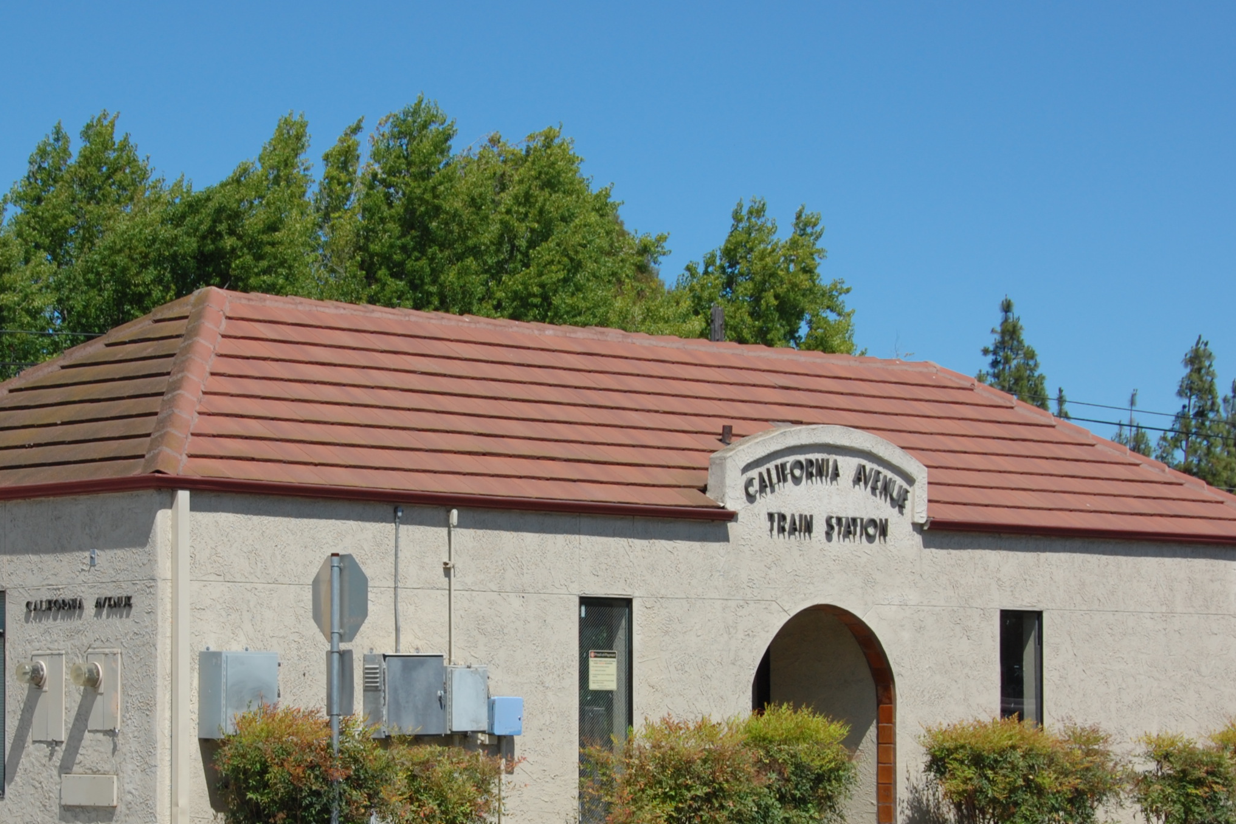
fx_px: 3501
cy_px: 589
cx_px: 430
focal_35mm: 102
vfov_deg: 13.4
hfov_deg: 20.0
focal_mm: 46
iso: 200
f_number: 10
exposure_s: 1/400
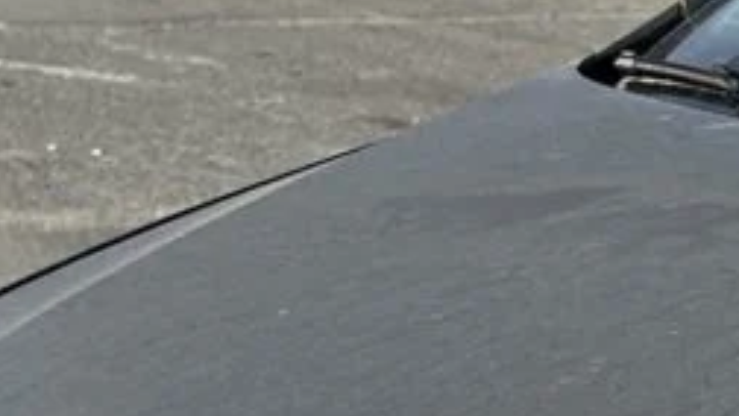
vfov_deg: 5.5
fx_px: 4234
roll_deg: -4.1
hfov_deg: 9.4
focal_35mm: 216
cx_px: 1405
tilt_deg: -15.3
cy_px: 876
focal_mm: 5.7
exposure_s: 1/2513
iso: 50
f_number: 1.5
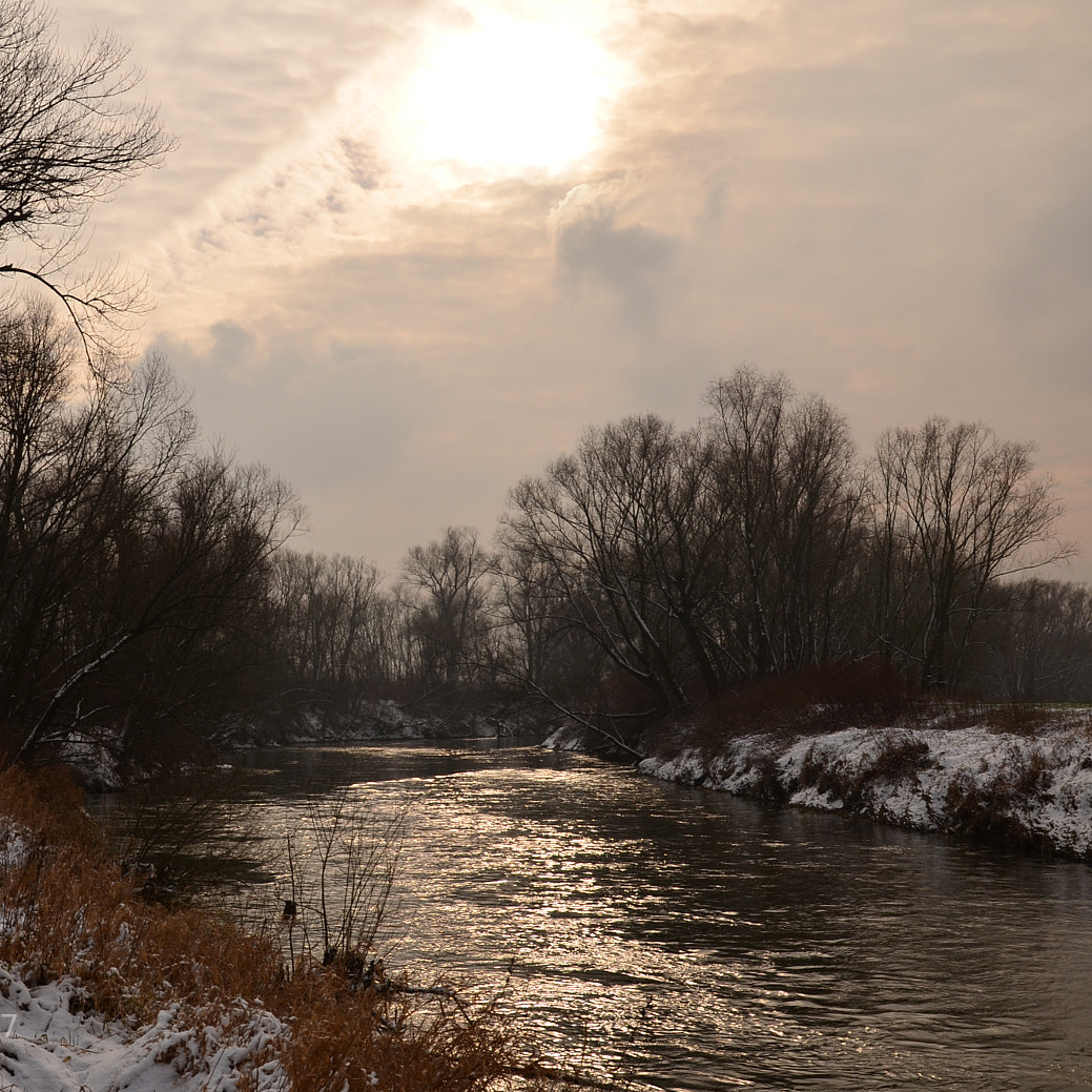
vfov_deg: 36.1
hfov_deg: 35.5
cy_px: 552
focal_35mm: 47
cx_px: 309
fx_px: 1677
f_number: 6.3
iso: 100
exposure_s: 1/160
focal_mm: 24
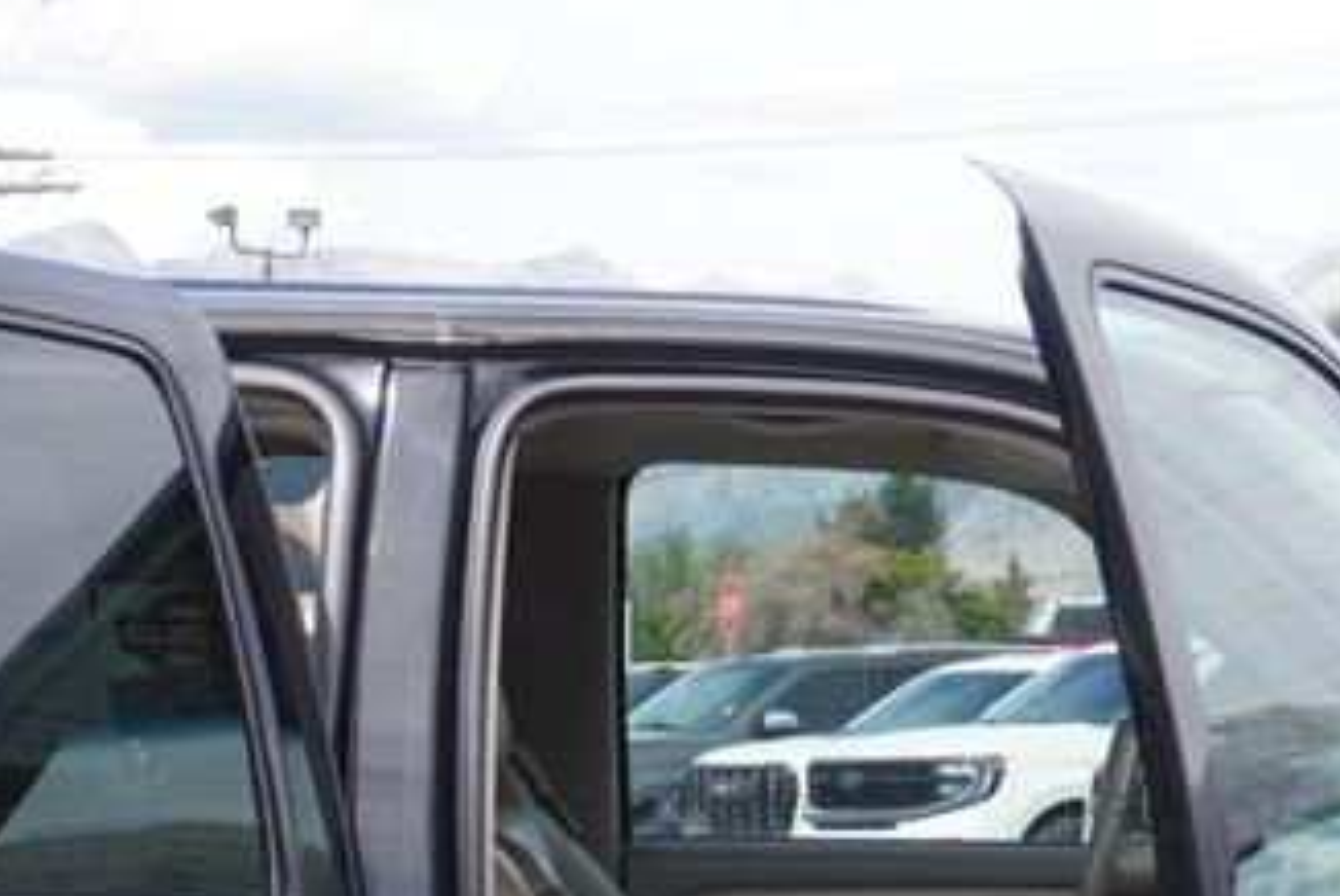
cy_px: 1336
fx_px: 4918
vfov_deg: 10.1
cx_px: 1159
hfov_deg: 15.4
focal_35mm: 132
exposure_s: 1/160
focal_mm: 28
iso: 100
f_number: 7.1
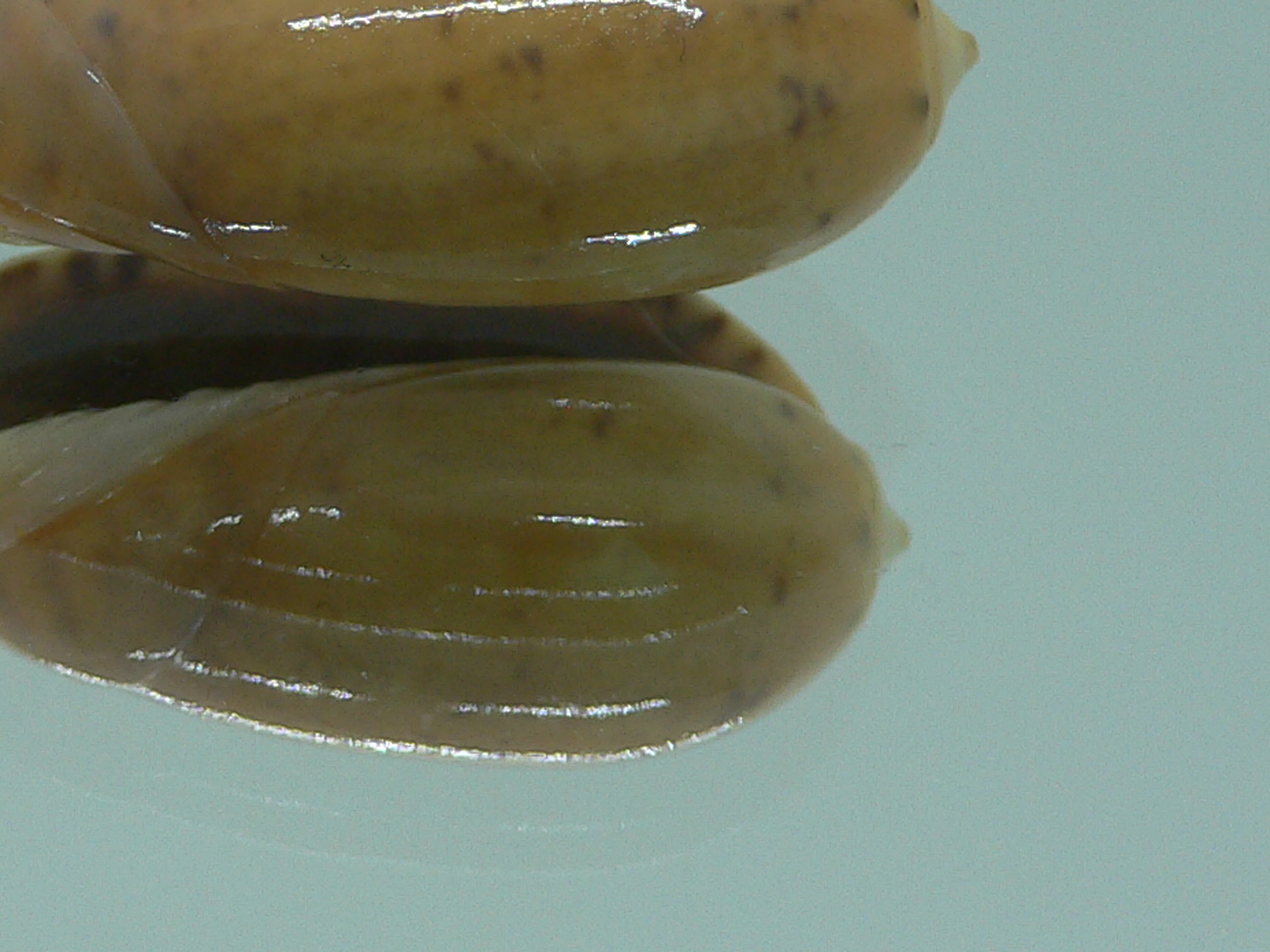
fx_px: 2788
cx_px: 415
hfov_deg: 25.5
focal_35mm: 76
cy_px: 205
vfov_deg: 19.2
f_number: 2.8
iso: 80
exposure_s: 1/60
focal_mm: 4.6
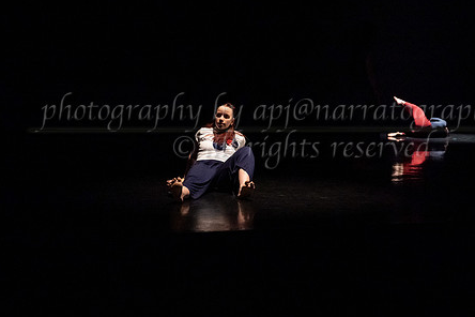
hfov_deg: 31.3
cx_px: 290
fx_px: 844
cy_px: 128
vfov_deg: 21.2
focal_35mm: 64
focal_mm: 49
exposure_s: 1/250
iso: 4000
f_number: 4
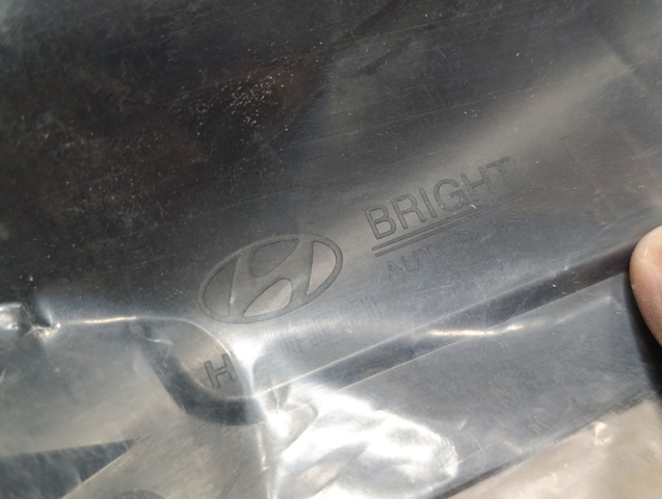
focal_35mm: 46
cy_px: 250
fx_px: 881
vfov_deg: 31.6
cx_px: 331
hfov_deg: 41.2
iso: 1000
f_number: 1.6
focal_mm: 6.14
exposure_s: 1/99.9
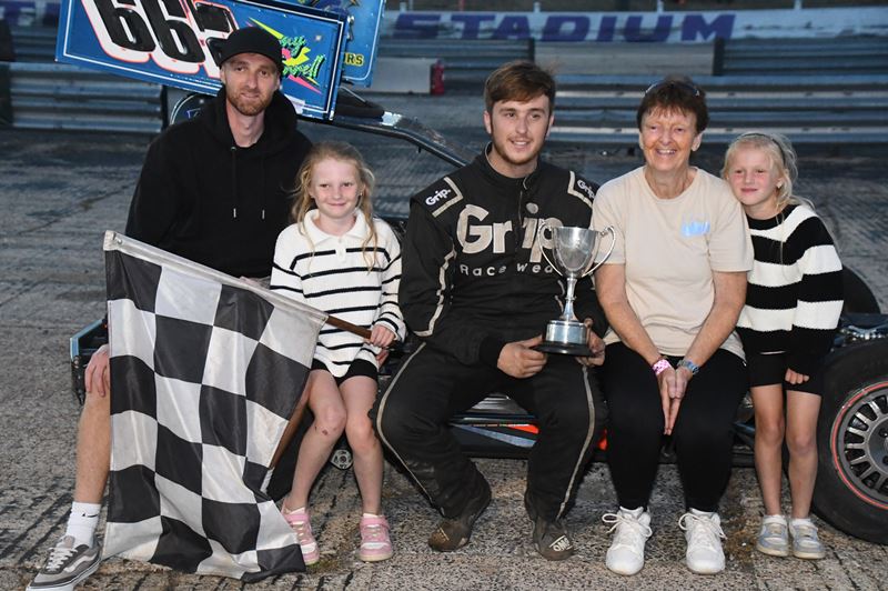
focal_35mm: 66
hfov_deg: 30.5
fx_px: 1627
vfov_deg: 20.6
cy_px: 296
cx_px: 444
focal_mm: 44
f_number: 4.5
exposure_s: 1/500
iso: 5600
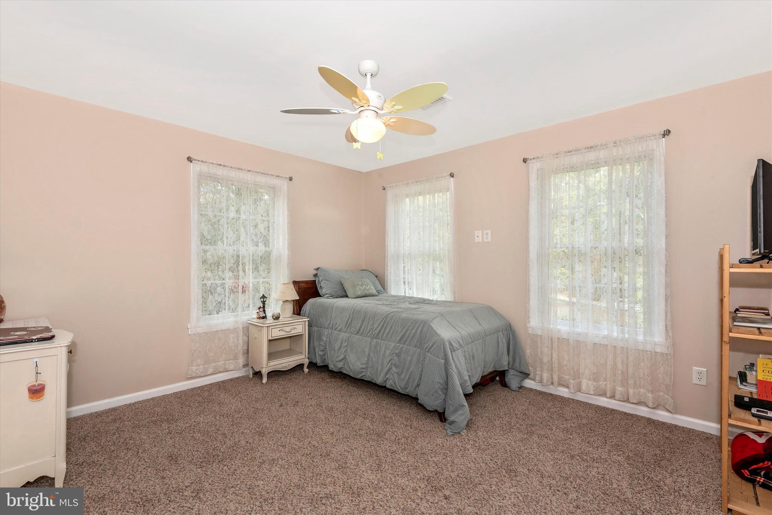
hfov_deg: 96.7
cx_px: 386
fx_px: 343
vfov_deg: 73.8
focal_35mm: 16
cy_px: 258
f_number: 9
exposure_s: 1/60
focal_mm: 16
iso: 320
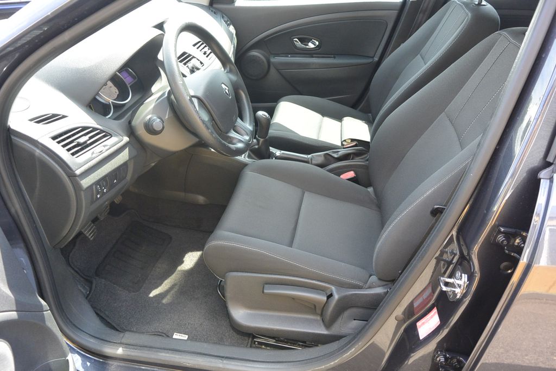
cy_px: 186
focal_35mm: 27
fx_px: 417
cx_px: 278
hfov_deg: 67.4
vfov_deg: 47.9
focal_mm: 10
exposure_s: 1/125
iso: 220
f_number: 3.5
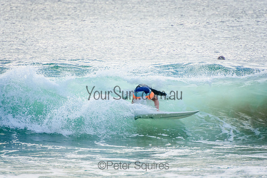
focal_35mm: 600
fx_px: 4451
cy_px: 89
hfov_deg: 3.4
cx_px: 134
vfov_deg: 2.3
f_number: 5.6
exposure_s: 1/2000
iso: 450
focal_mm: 400
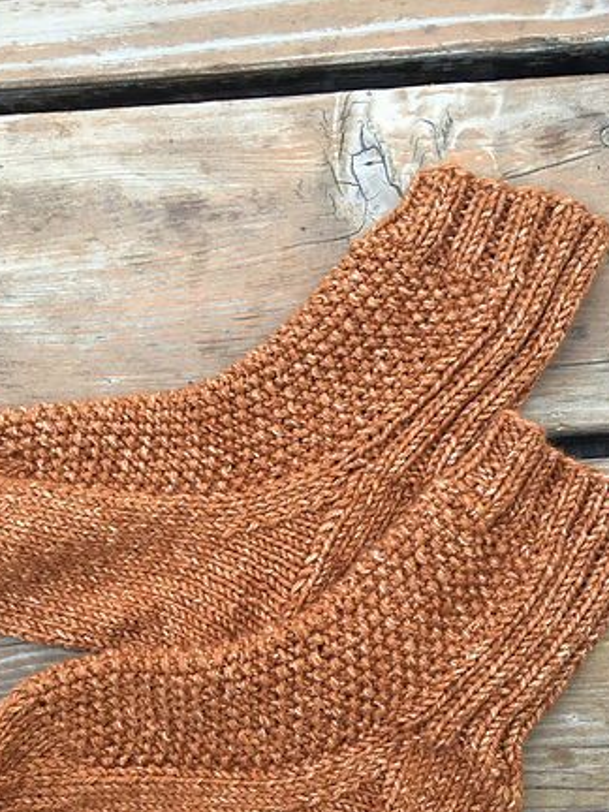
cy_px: 570
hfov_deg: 33.6
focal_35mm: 43
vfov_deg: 43.0
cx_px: 274
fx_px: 1009
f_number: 2.2
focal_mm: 4.15
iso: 32
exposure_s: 1/120
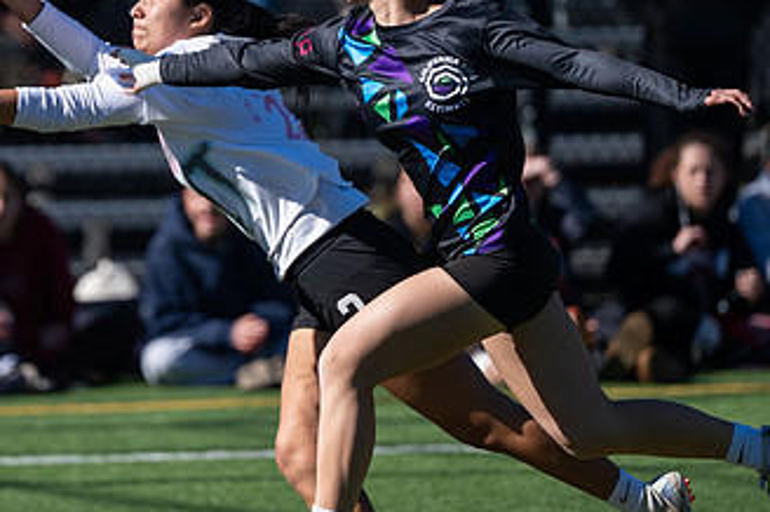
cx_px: 175
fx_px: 10983
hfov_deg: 4.0
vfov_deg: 2.7
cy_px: 129
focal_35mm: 514
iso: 100
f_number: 2.8
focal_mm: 200
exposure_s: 1/2500
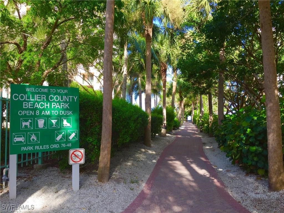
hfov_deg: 61.7
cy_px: 106
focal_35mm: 29
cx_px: 142
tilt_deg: +3.9
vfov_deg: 48.2
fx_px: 238
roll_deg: +1.4
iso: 32
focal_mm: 4.15
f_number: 2.2
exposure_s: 1/377
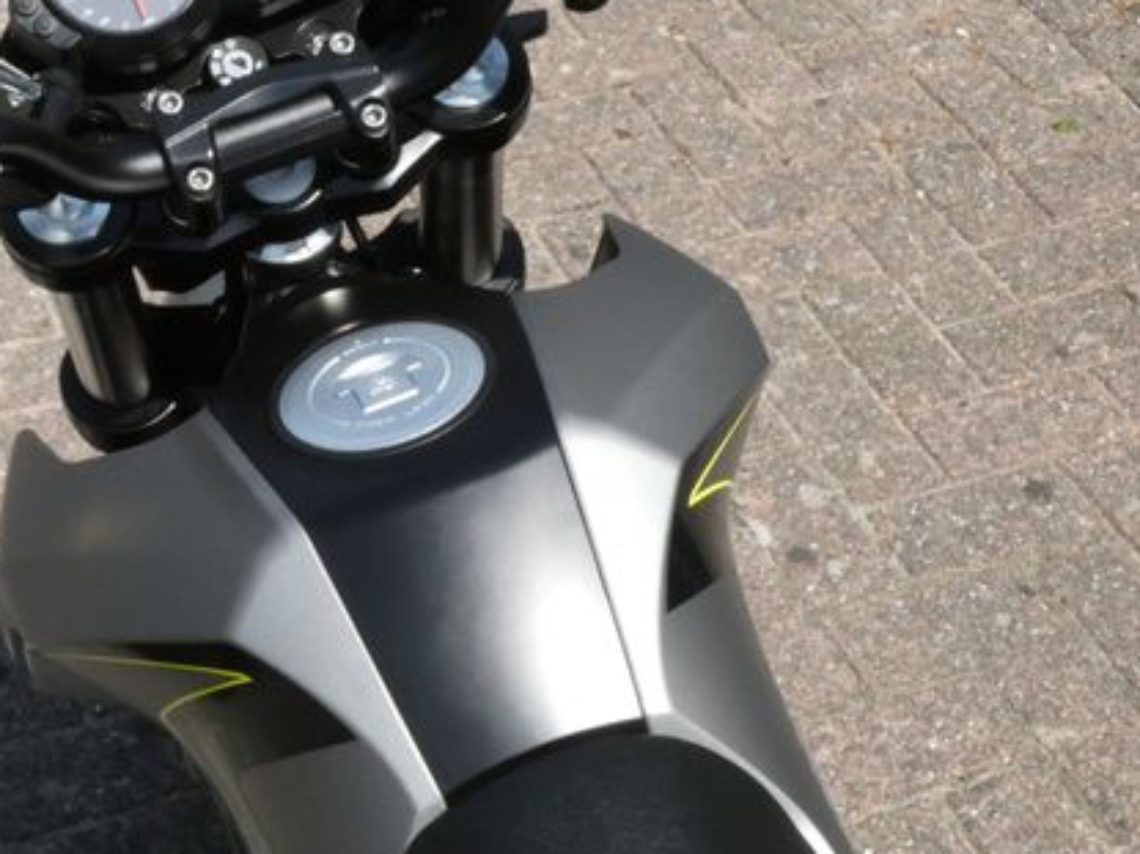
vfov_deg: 20.7
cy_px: 368
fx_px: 2338
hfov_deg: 27.2
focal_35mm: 71
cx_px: 338
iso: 800
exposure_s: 1/1300
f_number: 8
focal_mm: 8.2
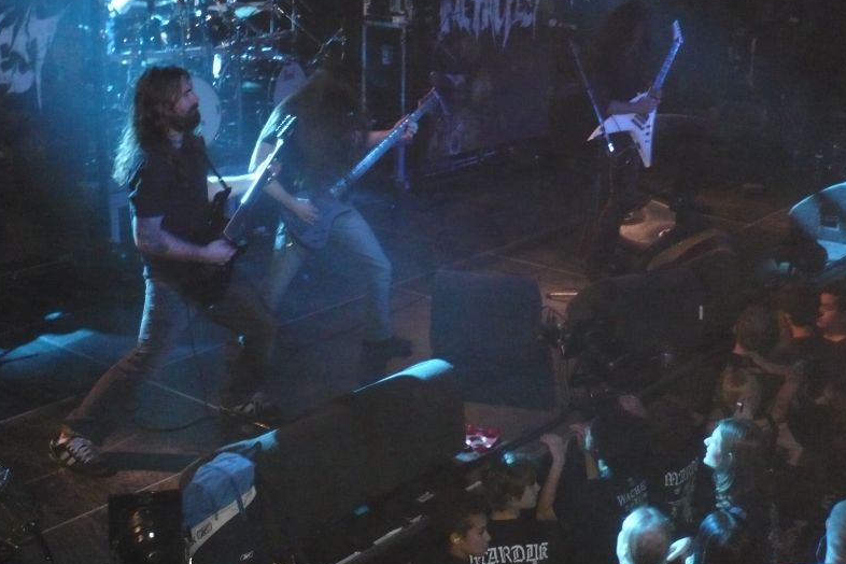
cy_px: 256
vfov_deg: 25.0
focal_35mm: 54
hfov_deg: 36.9
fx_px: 1269
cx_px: 419
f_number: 3.8
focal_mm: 8.4
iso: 640
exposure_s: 1/30
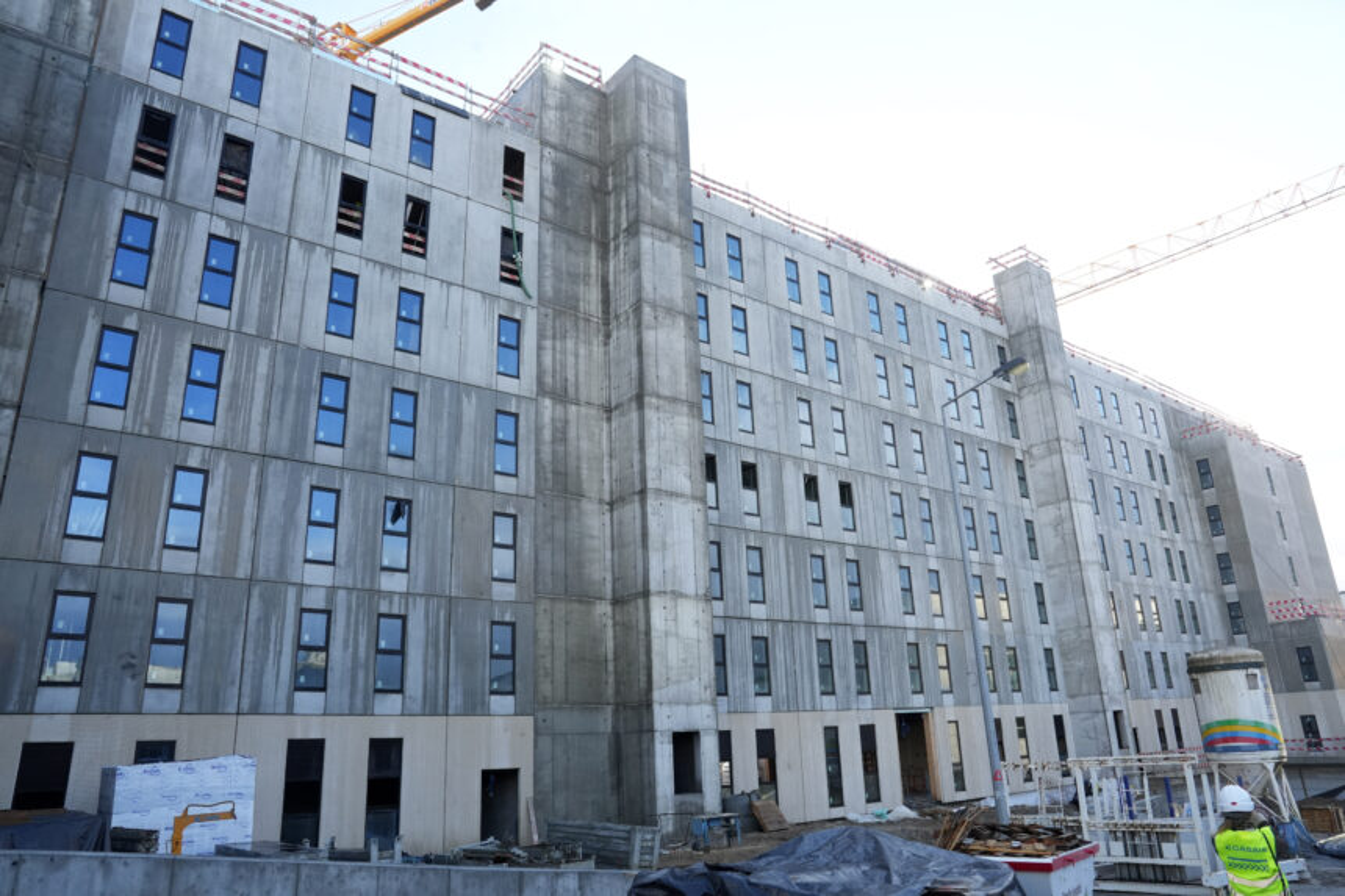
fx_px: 896
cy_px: 448
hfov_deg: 73.8
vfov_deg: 53.1
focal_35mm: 24
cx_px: 672
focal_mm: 24
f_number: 10
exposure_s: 1/400
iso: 2000
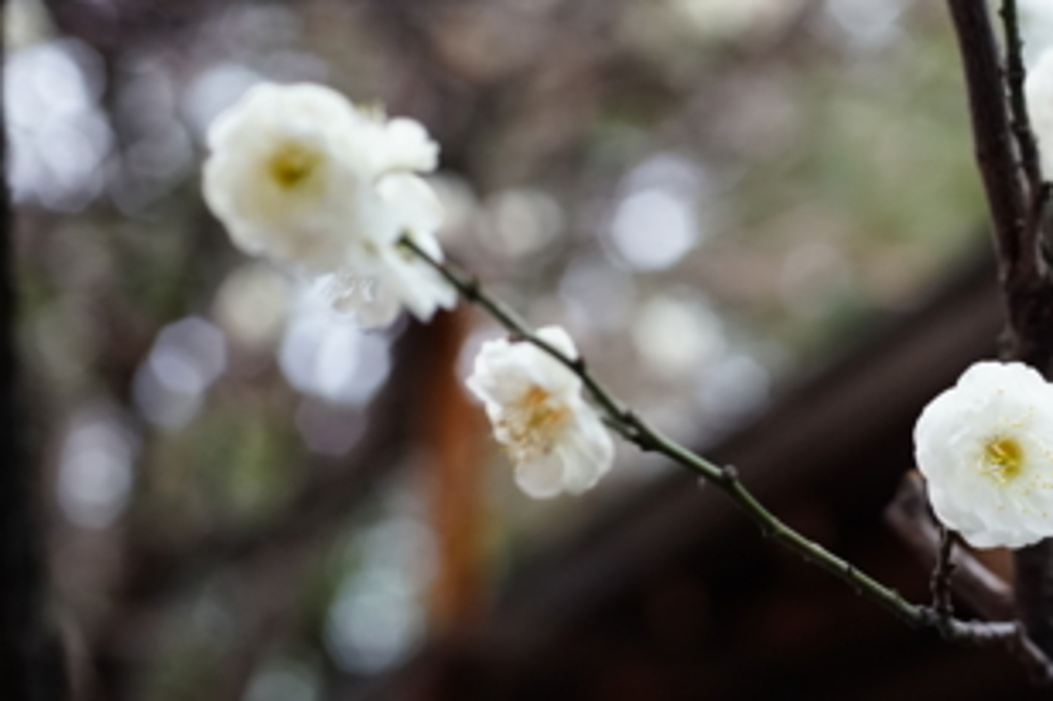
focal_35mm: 104
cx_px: 988
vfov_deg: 13.1
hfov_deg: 19.2
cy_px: 460
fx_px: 3040
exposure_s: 1/200
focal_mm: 50
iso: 2000
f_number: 4
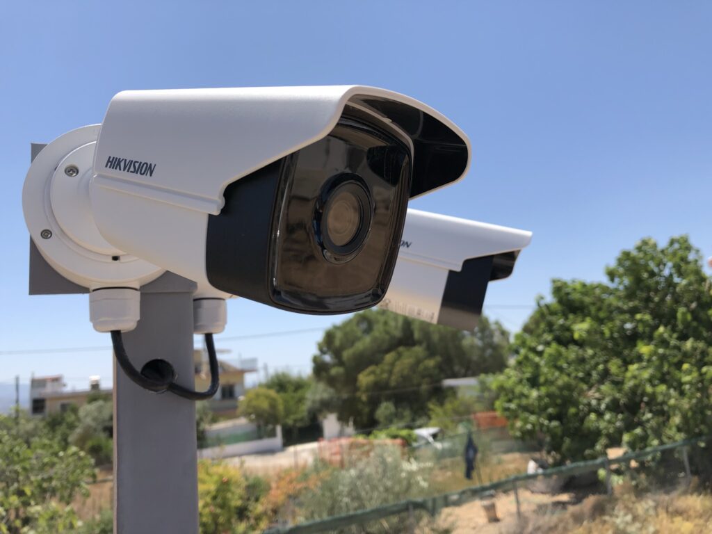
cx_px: 356
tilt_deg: +8.4
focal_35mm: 28
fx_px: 576
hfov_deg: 63.4
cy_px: 267
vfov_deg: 49.7
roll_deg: +3.3
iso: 20
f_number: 1.8
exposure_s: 1/2088
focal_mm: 3.99
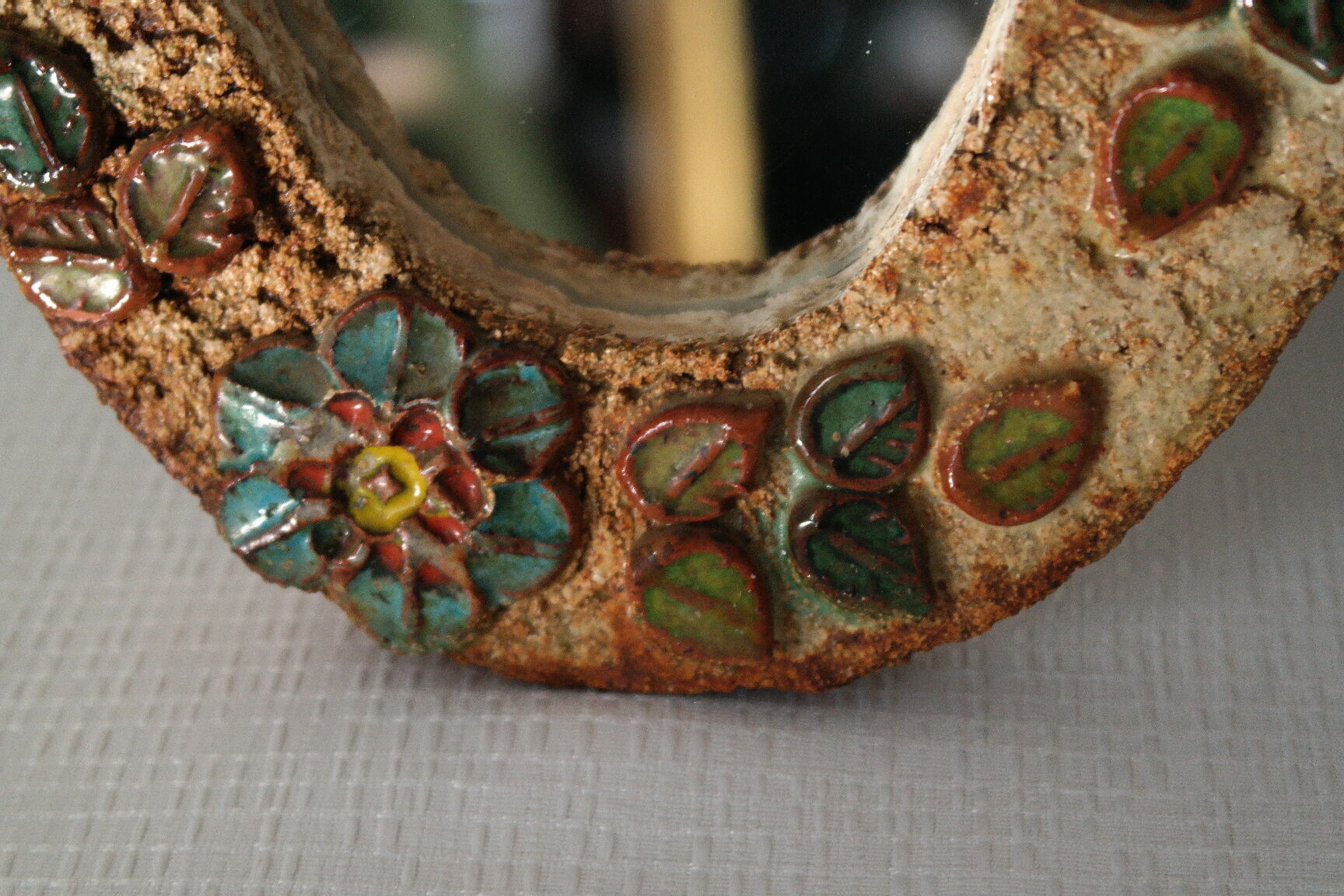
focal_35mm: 77
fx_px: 2874
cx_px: 672
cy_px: 448
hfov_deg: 26.3
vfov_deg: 17.7
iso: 800
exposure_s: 1/40
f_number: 5.6
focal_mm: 50
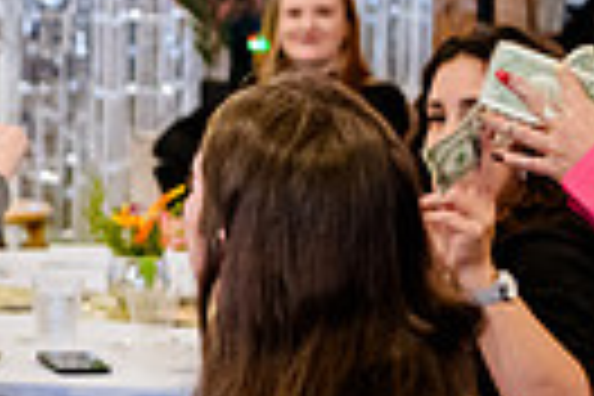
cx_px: -230
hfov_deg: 9.0
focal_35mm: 223
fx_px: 3679
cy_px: 355
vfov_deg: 6.1
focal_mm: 50
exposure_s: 1/80
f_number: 2.8
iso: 6400
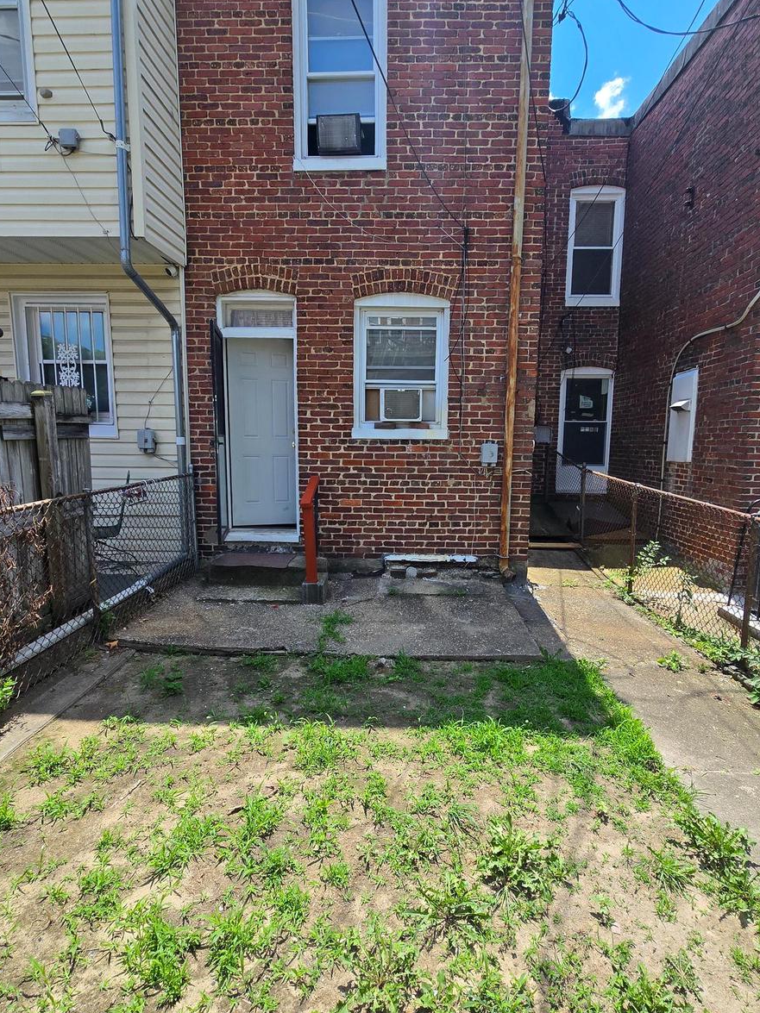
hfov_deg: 74.7
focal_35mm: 17
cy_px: 517
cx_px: 389
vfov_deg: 91.0
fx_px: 498
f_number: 2.2
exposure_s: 1/1472
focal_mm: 2.2
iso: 50
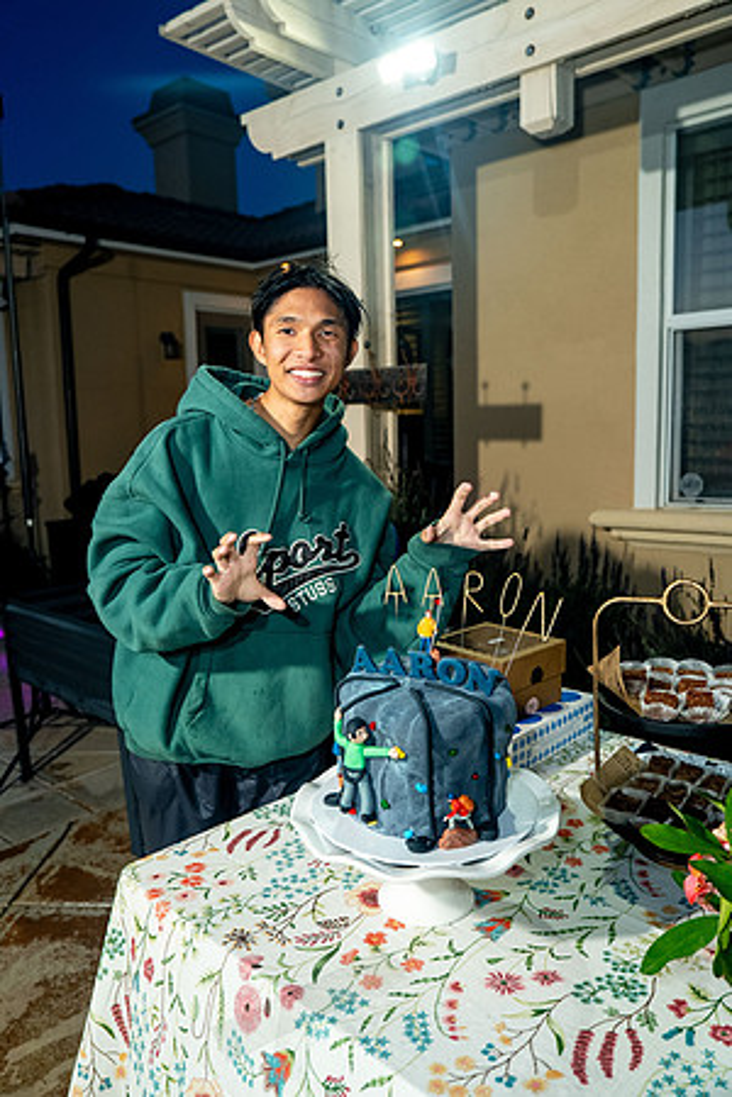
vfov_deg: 67.4
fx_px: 823
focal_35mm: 27
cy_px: 548
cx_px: 366
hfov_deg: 47.9
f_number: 3.5
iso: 640
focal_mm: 27
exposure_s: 1/160
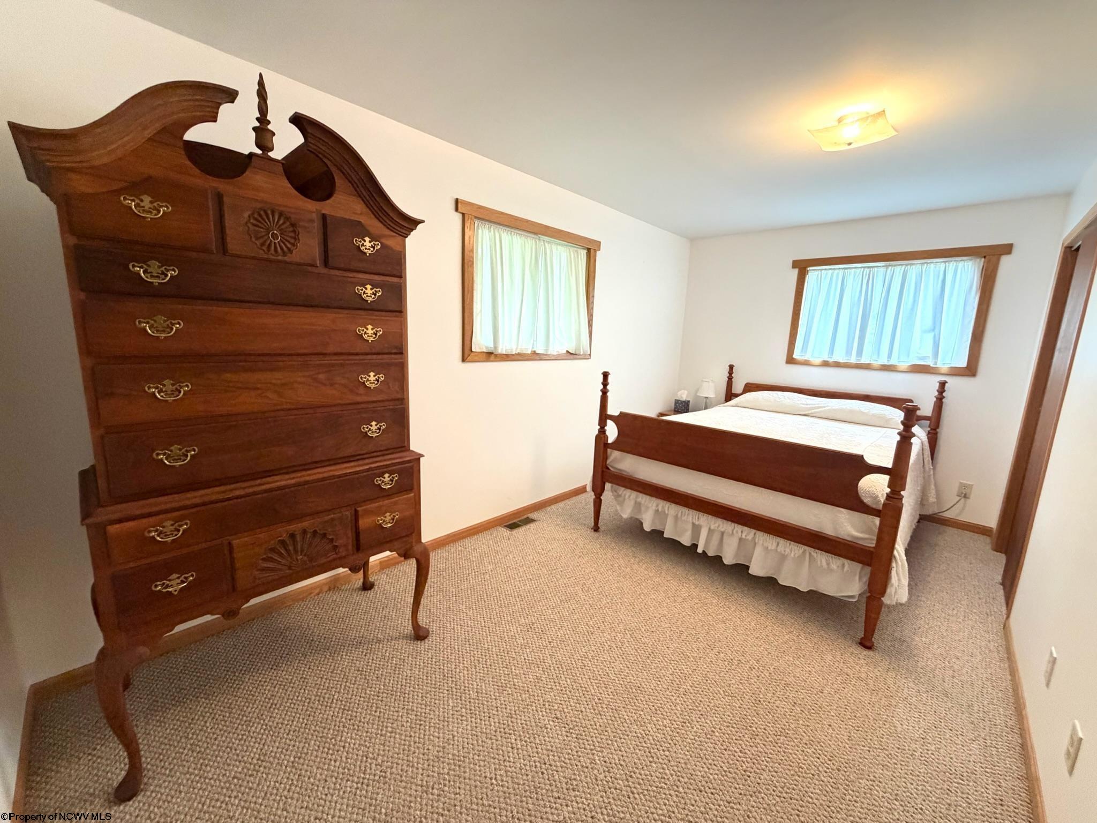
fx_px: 444
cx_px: 548
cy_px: 412
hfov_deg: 102.1
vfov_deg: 85.7
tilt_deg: -10.3
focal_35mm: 14
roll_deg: -2.2
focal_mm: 2.22
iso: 320
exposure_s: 1/60
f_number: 2.2
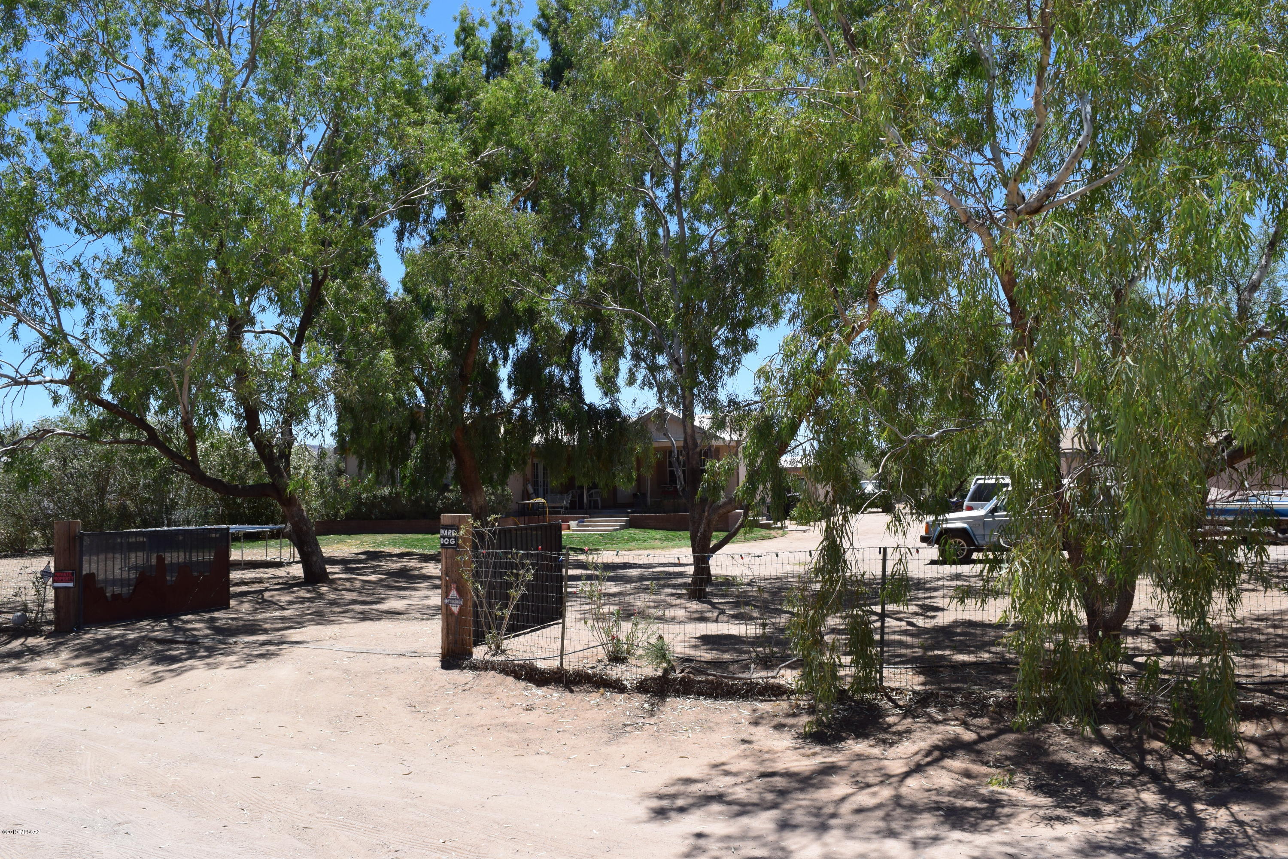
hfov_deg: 67.4
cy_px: 430
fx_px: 966
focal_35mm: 27
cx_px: 644
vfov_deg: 47.9
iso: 400
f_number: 11
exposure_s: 1/400
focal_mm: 18
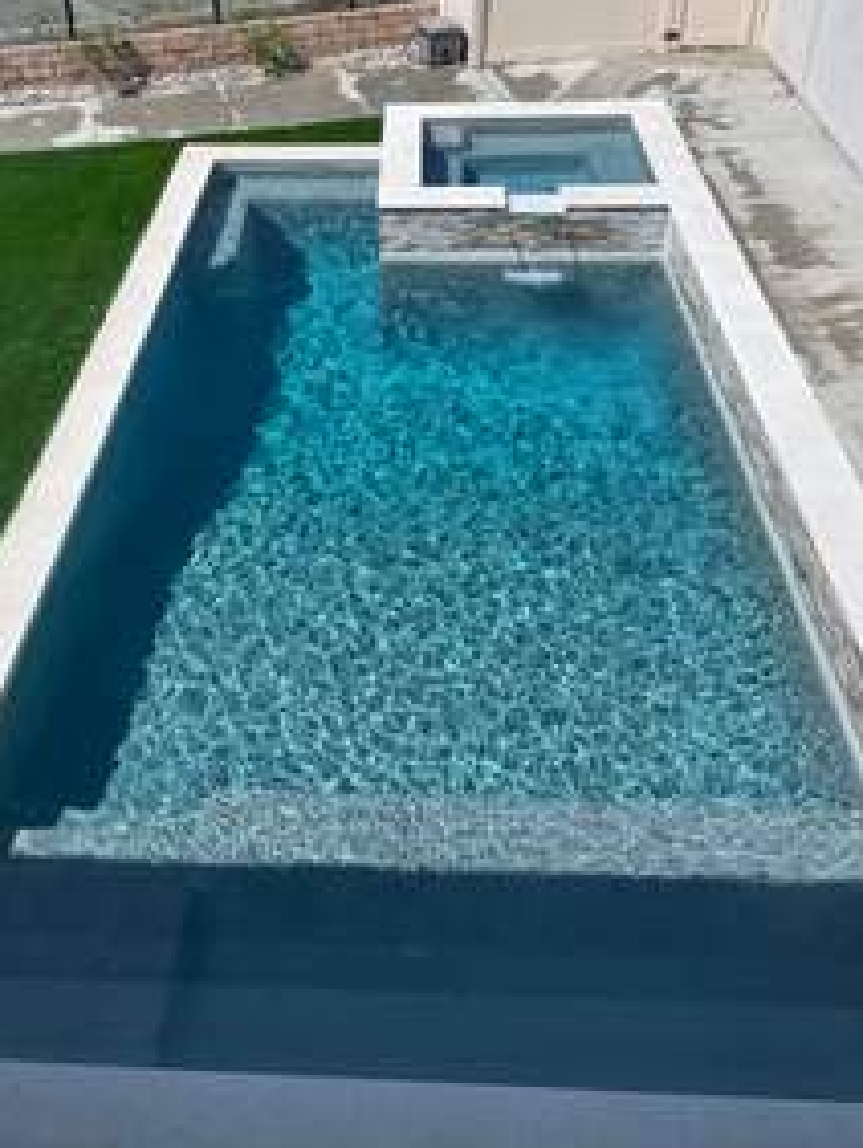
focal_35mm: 34
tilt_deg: -33.8
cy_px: 403
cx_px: 338
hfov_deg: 41.6
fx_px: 1128
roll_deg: +2.5
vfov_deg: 53.1
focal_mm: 6.76
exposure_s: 1/3802
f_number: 1.78
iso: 80
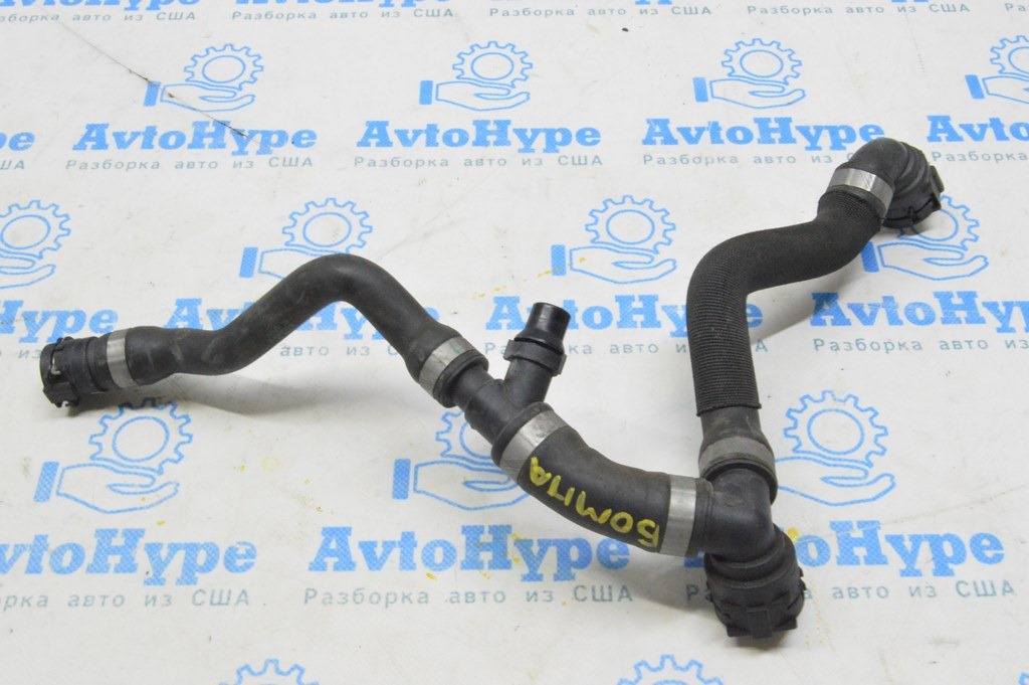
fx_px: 1200
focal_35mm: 42
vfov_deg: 31.8
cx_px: 514
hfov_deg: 46.4
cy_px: 342
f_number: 20
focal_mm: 28
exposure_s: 1/20
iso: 6400
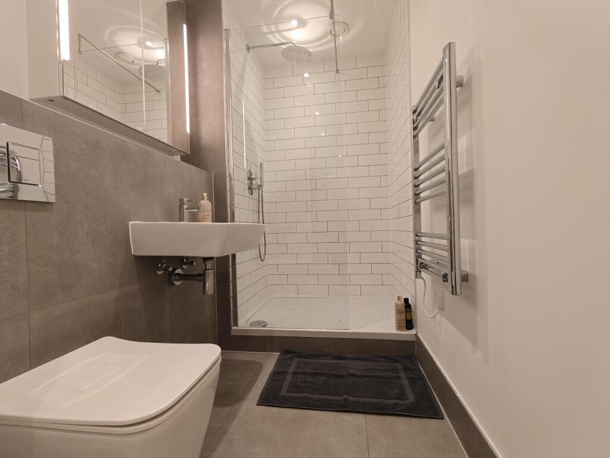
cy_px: 229
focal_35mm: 15
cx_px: 305
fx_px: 264
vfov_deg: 81.7
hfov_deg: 98.2
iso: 400
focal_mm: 2.3
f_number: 2
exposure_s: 1/100
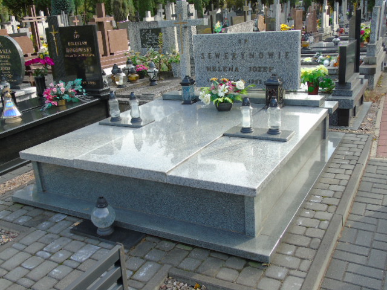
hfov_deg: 54.0
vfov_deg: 41.8
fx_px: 380
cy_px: 145
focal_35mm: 34
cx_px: 194
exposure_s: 1/125
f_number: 3.8
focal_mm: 6.1
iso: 80
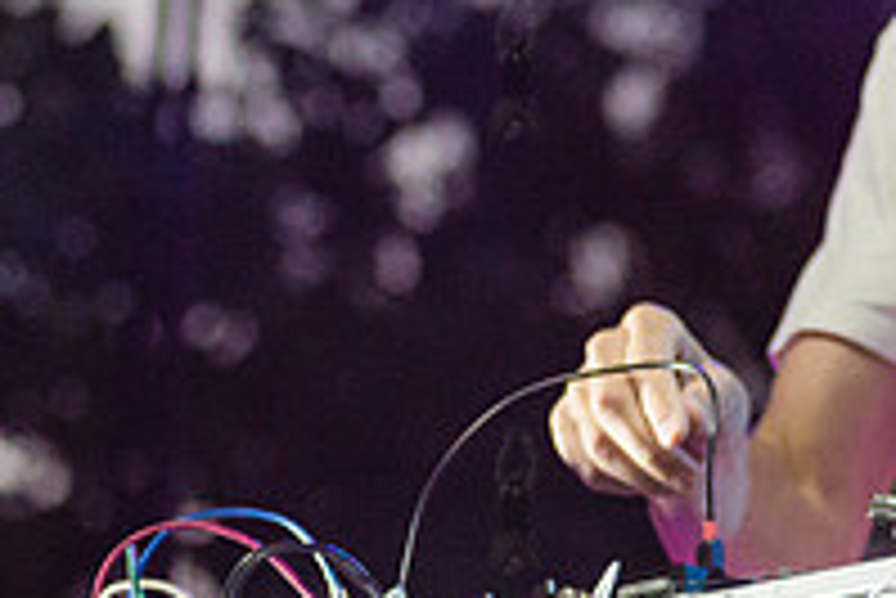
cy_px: 146
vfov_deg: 3.9
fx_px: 8742
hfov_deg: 5.8
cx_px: 951
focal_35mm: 351
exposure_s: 1/500
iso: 3200
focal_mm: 86
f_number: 4
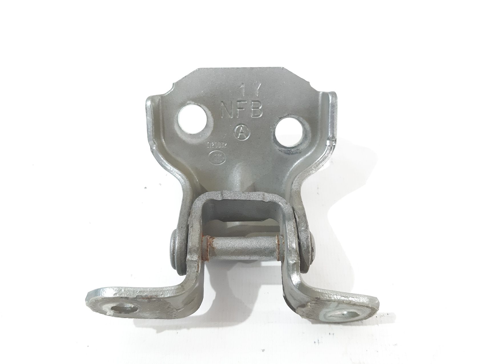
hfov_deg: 65.3
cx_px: 242
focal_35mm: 27
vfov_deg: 51.3
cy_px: 182
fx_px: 378
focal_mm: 3.93
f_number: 1.7
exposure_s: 1/50
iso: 250
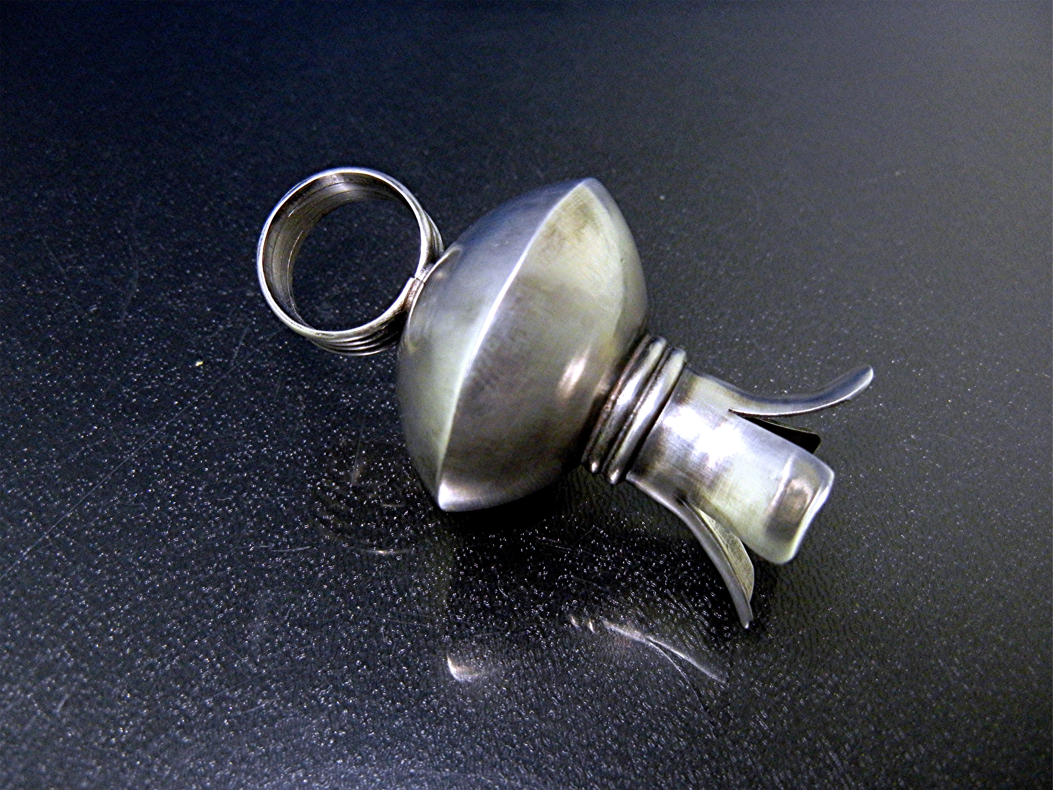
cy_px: 395
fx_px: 1034
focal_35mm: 34
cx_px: 526
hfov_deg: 54.0
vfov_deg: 41.8
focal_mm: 6.2
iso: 564
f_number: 7.2
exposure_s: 1/30
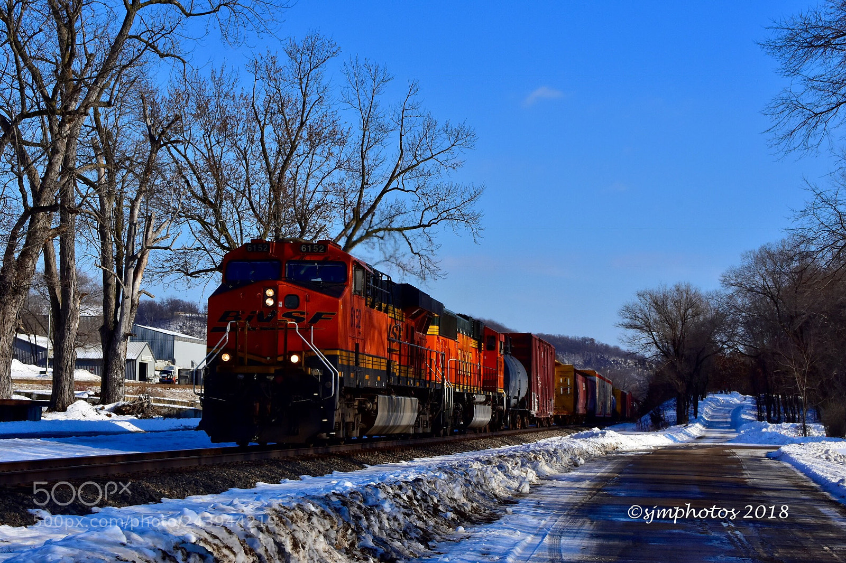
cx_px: 423
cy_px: 282
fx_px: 1762
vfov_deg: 18.2
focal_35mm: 75
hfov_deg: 27.0
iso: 500
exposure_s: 1/1250
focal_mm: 50
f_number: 13
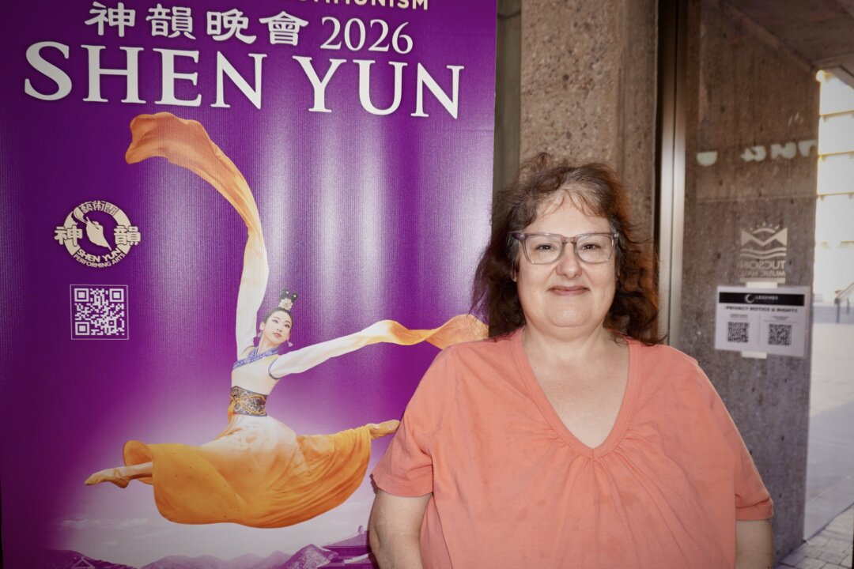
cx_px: 427
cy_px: 284
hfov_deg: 73.7
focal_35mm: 24
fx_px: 569
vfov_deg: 53.1
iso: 200
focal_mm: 16
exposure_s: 1/60
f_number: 3.5
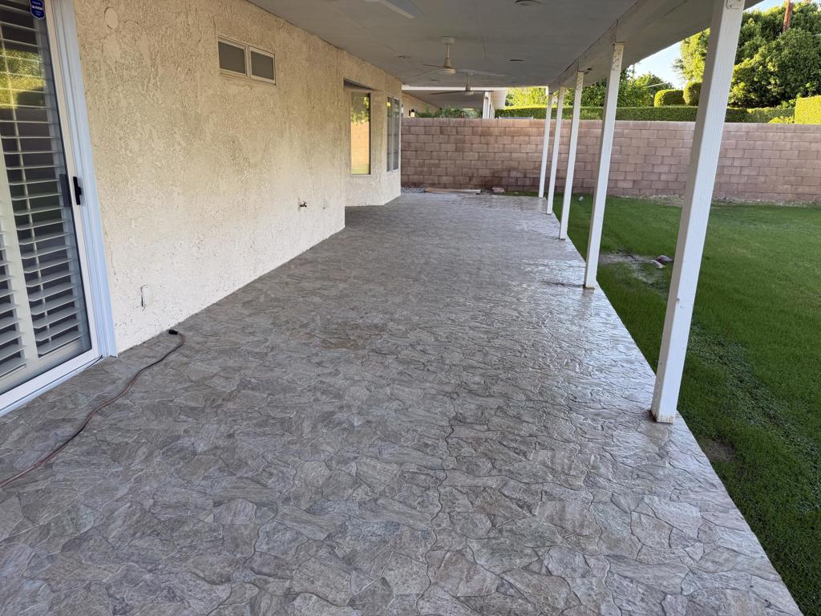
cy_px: 308
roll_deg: -1.6
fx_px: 569
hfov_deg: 71.6
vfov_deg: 56.8
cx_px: 410
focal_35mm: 24
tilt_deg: -17.8
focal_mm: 6.76
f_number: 1.78
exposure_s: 1/308
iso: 80
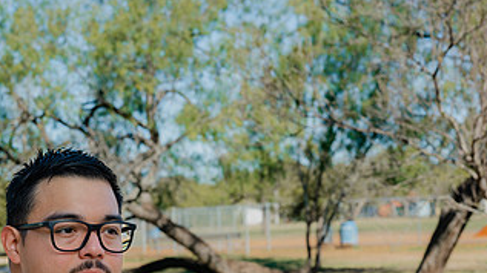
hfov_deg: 22.1
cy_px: 278
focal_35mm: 96
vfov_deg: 12.4
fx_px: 1239
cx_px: 144
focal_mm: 50
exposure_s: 1/200
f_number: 7.1
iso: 100
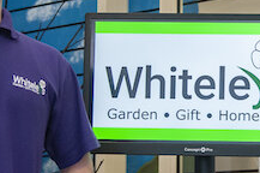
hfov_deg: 11.6
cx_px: 210
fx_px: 1276
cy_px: 84
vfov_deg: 7.7
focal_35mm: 177
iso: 1600
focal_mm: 48
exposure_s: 1/160
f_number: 4
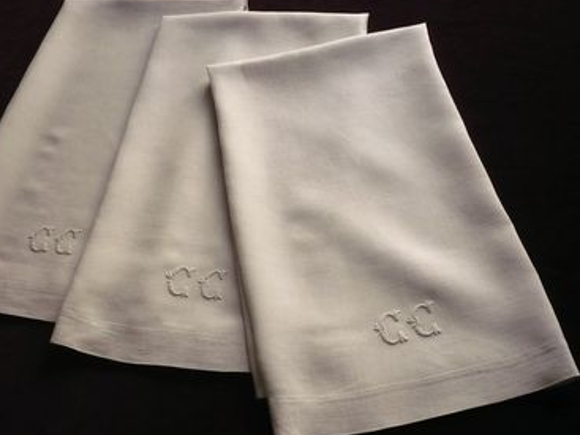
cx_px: 258
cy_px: 212
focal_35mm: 42
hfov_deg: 44.7
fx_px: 703
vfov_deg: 34.3
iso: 400
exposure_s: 1/400
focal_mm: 5.8
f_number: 2.8
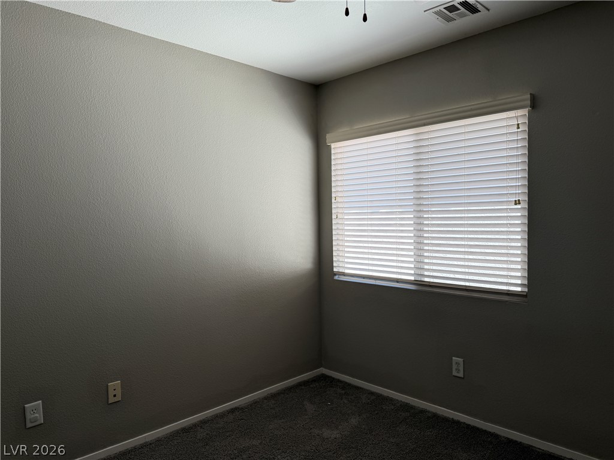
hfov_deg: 71.6
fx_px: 426
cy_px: 230
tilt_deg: -2.6
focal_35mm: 24
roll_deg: -0.1
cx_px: 307
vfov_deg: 56.8
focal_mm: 6.76
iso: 64
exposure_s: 1/158
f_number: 1.78
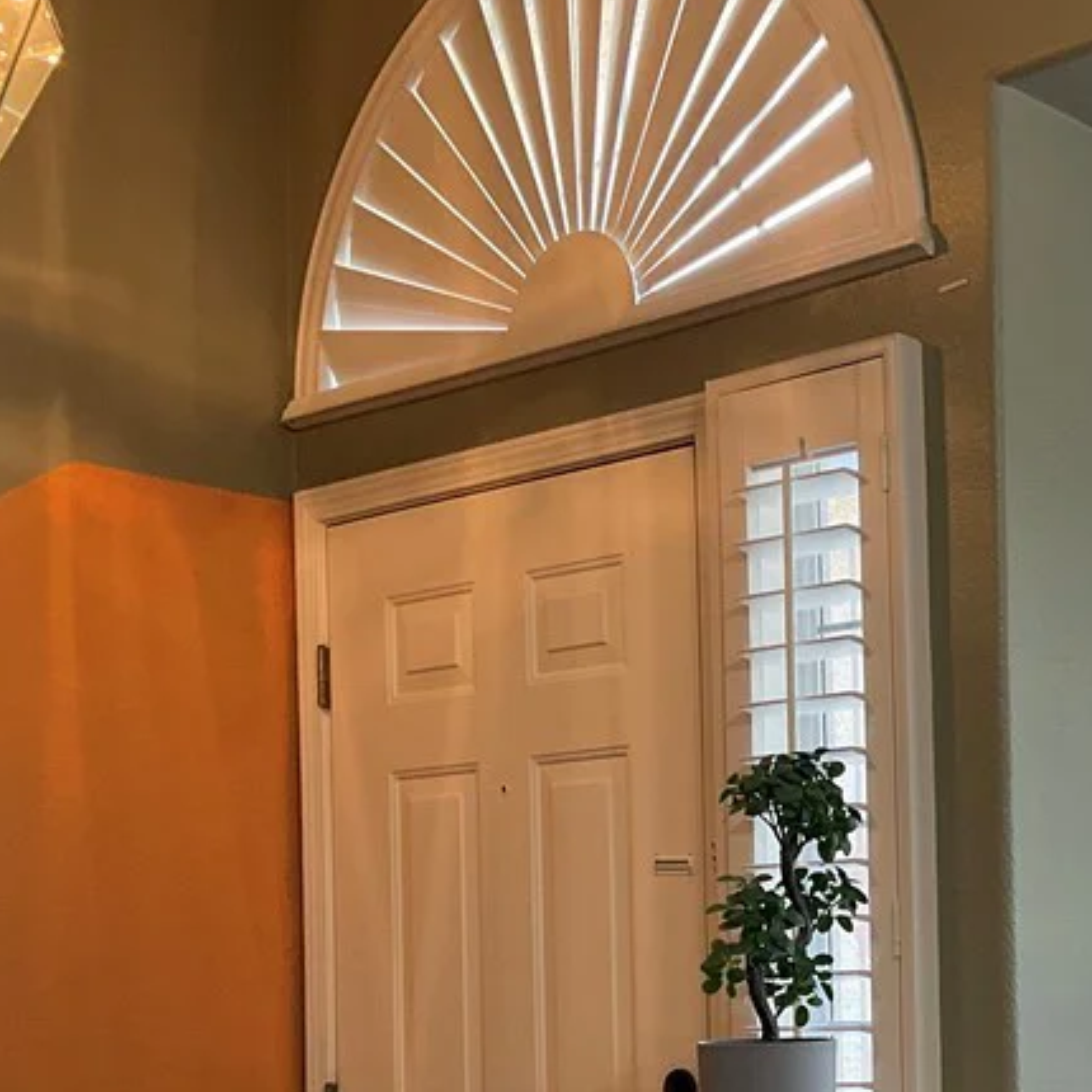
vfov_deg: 27.5
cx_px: 1044
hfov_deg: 26.9
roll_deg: +1.5
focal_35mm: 61
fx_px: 2177
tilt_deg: +1.7
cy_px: 894
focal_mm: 3
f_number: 1.8
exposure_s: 1/60
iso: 80
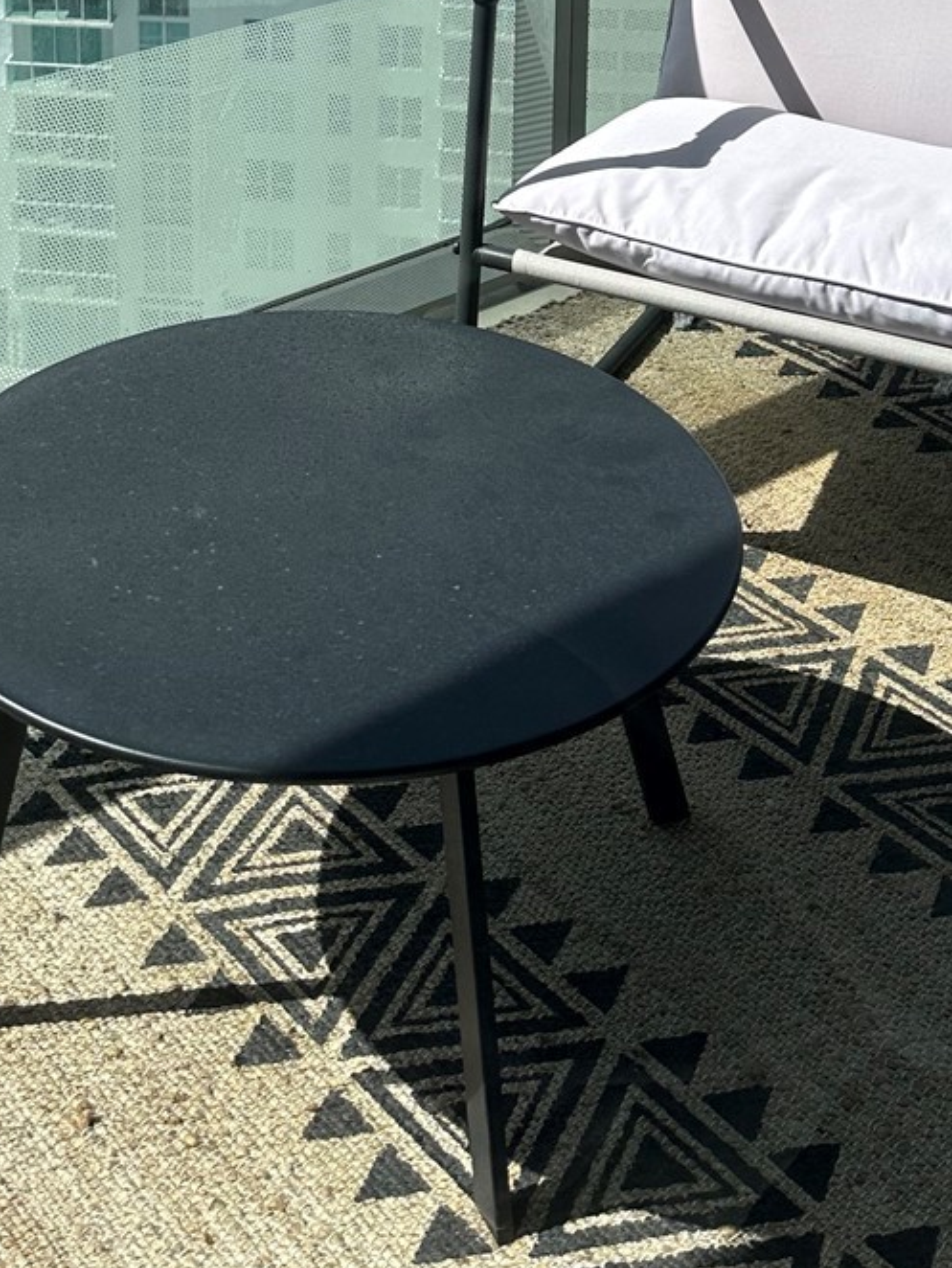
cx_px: 324
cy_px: -146
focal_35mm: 58
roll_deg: -0.7
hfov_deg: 25.1
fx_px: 2125
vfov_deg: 29.7
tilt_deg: -15.2
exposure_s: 1/1812
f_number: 1.78
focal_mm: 6.86
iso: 80
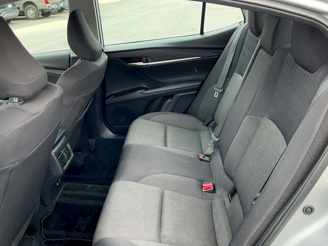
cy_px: 123
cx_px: 164
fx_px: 284
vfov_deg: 46.8
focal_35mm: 30
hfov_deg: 60.0
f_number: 1.8
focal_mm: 3
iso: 80
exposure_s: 1/120
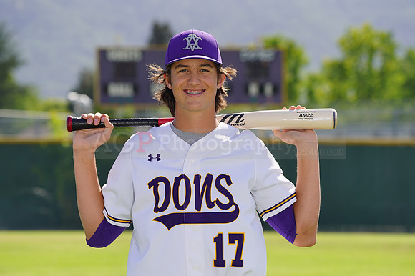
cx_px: 208
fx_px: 2604
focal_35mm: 226
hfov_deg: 9.1
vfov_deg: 6.1
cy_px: 138
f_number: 8
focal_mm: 226
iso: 100
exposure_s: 1/250
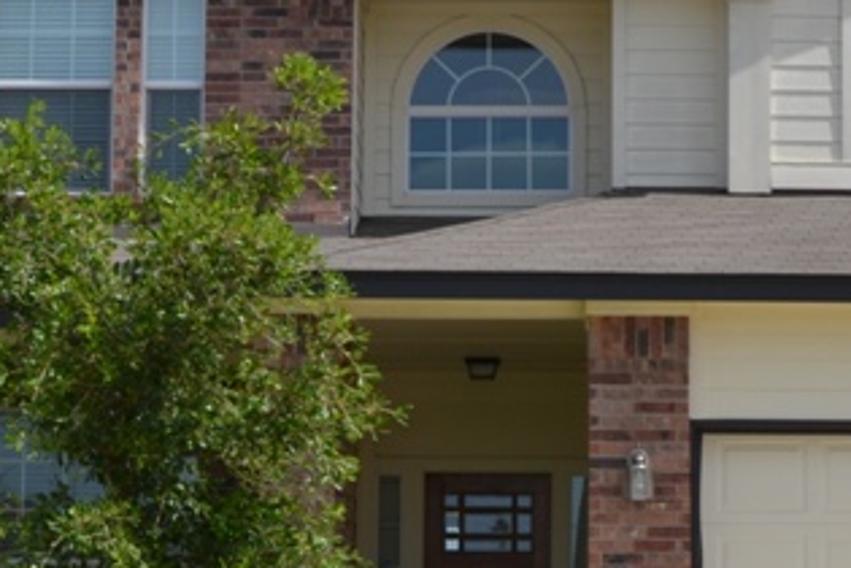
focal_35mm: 117
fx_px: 2766
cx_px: 659
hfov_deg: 17.4
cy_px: 418
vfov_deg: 11.7
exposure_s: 1/200
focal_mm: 24
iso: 100
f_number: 9
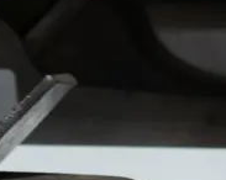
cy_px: 436
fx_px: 1243
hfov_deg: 9.7
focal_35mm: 186
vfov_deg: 7.7
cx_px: 438
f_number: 4
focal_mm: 17
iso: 320
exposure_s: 1/60
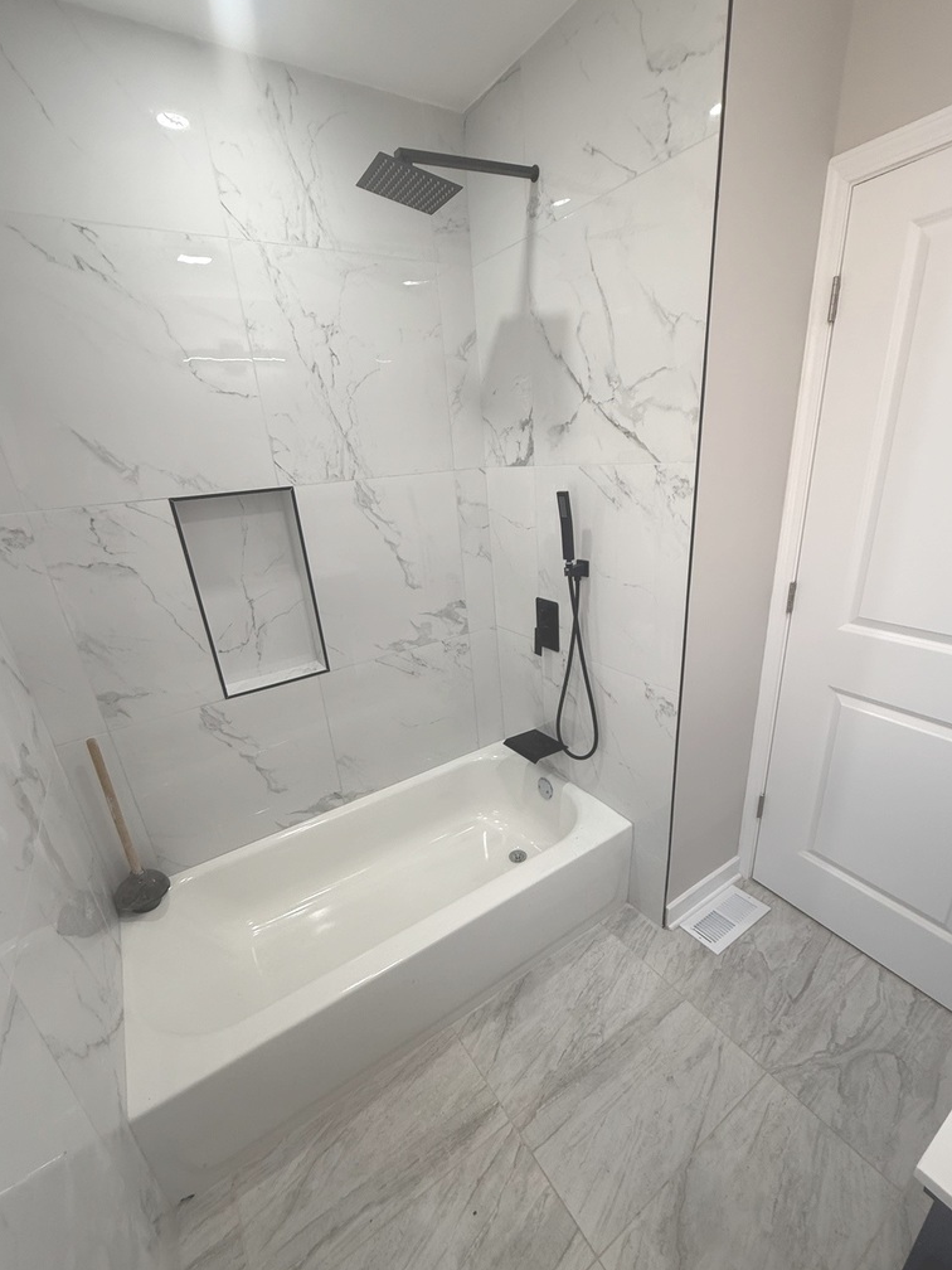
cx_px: 486
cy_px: 672
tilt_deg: -22.9
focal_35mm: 15
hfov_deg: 81.7
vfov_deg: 98.1
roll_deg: +4.3
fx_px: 550
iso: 125
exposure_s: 1/120
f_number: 2.2
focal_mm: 2.22
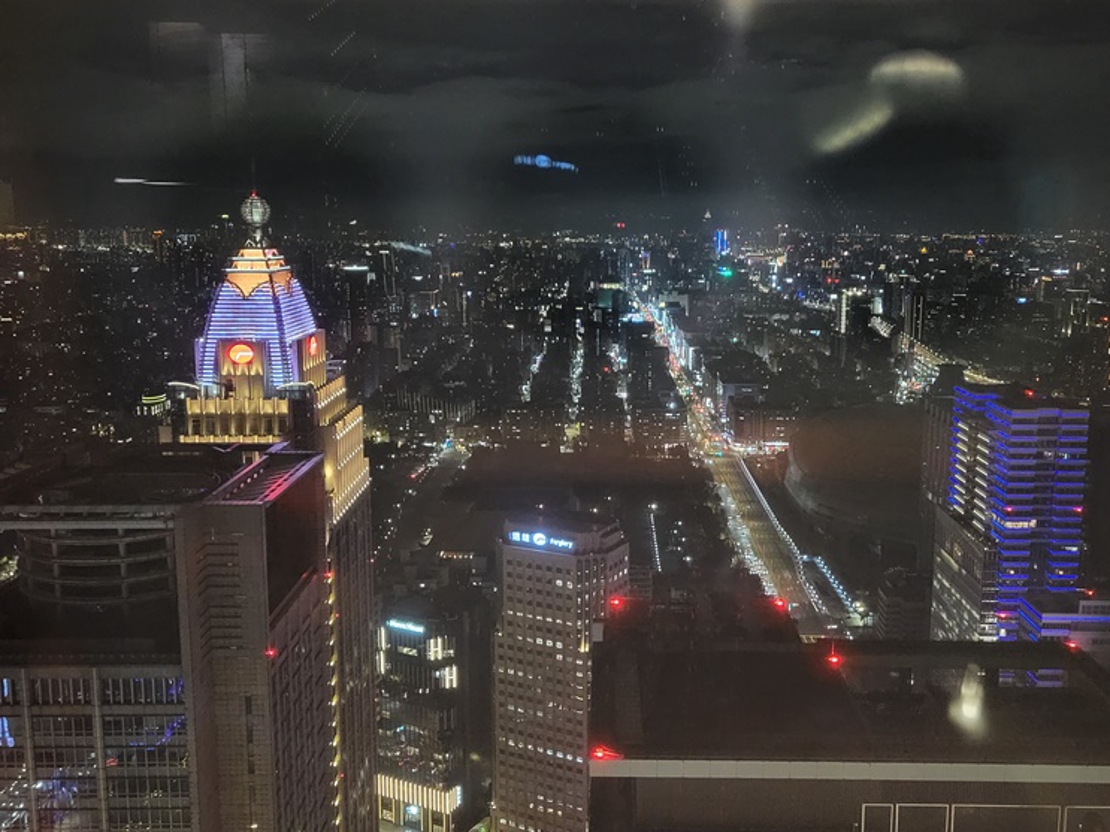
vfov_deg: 40.7
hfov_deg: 52.6
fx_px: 1122
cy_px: 409
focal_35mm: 35
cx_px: 589
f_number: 1.8
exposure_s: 1/24
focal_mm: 5.4
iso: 1250
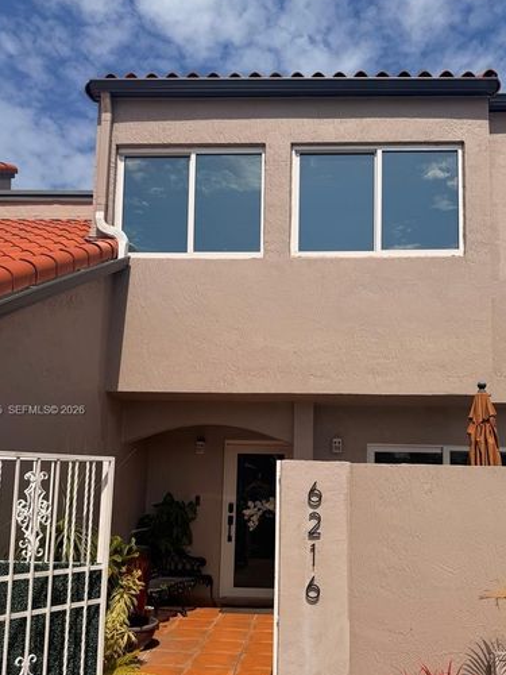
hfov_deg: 44.1
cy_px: 411
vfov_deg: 56.3
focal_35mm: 32
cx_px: 283
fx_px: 624
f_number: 1.78
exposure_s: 1/9091
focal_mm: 6.76
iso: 80
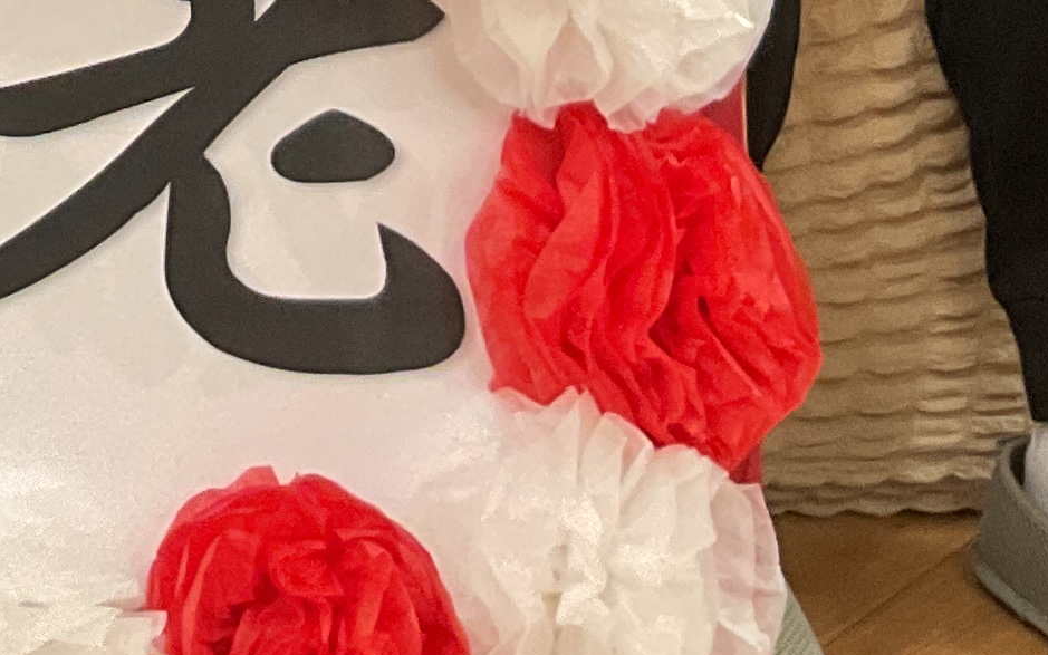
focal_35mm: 132
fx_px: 3770
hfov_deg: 14.8
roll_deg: +0.1
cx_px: -483
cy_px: -759
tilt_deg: -5.9
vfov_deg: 9.2
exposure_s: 1/50
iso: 160
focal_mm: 3
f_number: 1.8
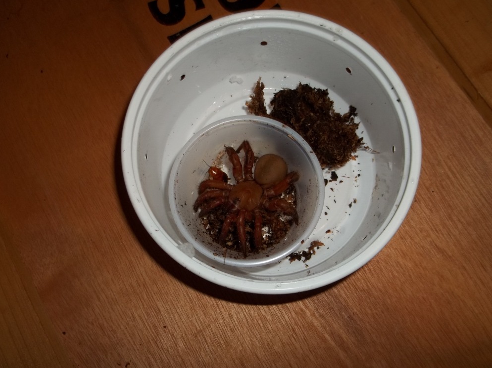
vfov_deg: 41.8
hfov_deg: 54.0
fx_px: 483
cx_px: 246
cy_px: 184
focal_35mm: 34
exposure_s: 1/30
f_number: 3.3
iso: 64
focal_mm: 5.9
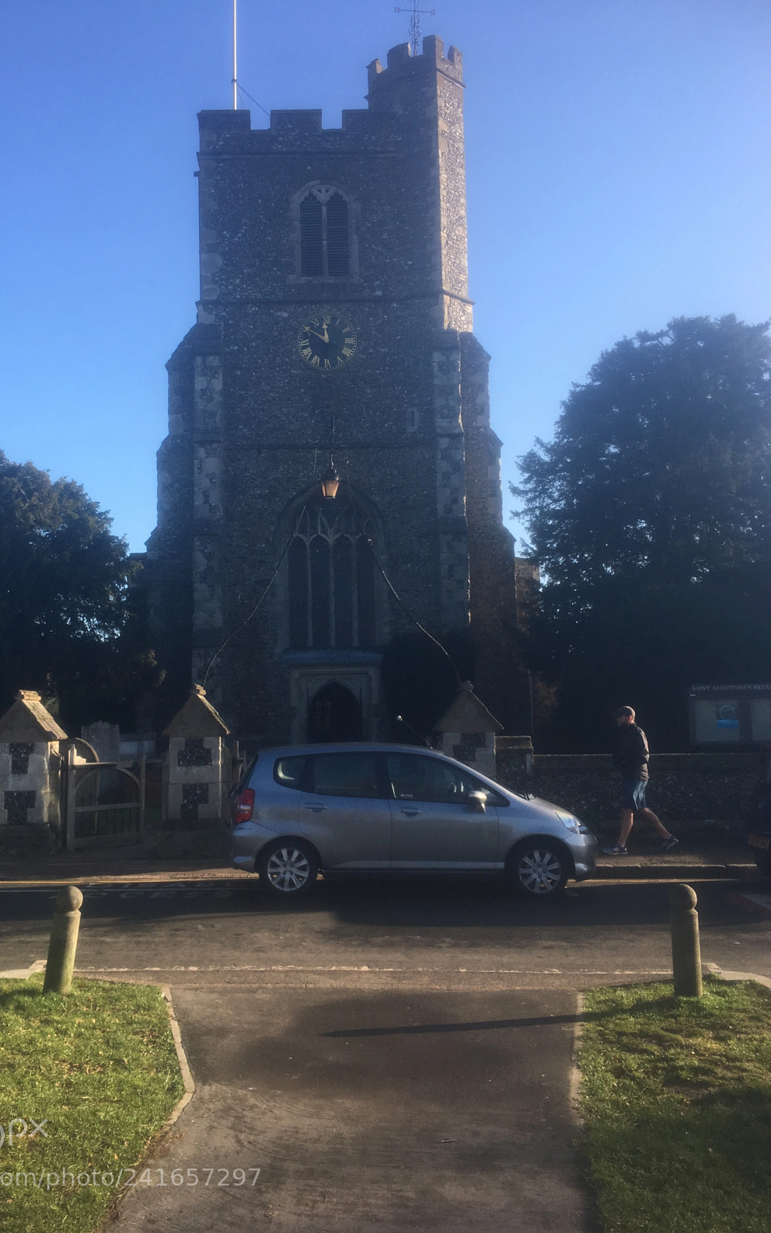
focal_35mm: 31
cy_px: 617
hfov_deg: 40.5
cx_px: 321
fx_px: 1042
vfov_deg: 61.2
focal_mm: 4.15
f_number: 2.2
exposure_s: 1/545
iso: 25
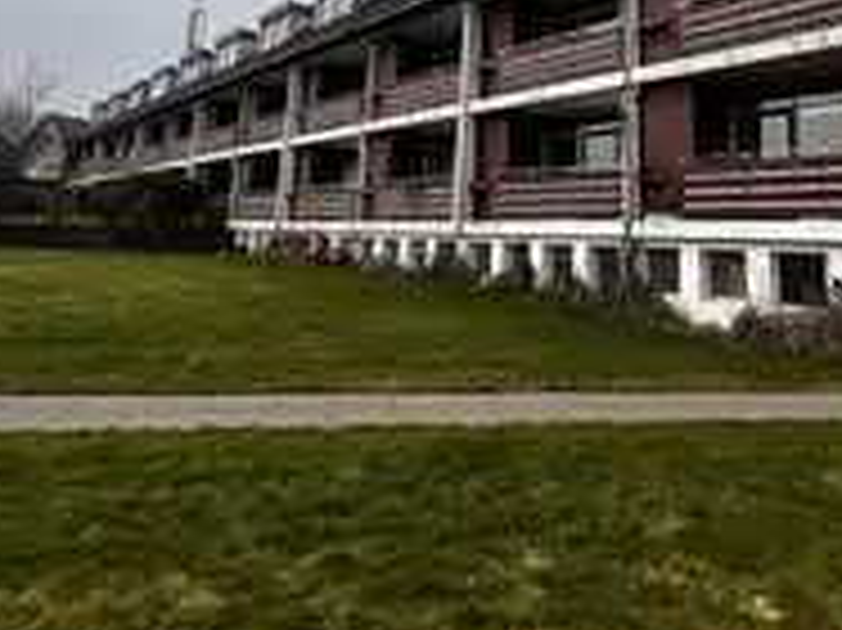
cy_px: 104
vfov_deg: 49.1
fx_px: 632
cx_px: 516
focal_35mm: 26
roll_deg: -1.9
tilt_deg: +12.0
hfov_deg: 66.5
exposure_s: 1/1119
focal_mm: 1.57
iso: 32
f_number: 1.8
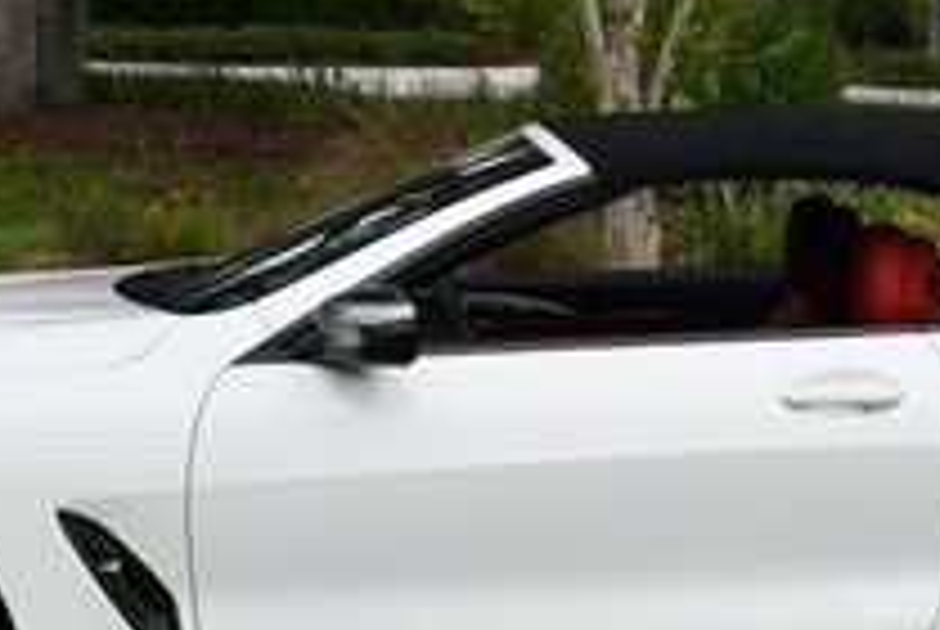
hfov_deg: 13.9
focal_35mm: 147
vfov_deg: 9.4
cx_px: 612
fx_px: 3844
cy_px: 202
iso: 200
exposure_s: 1/250
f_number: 8
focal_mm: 24
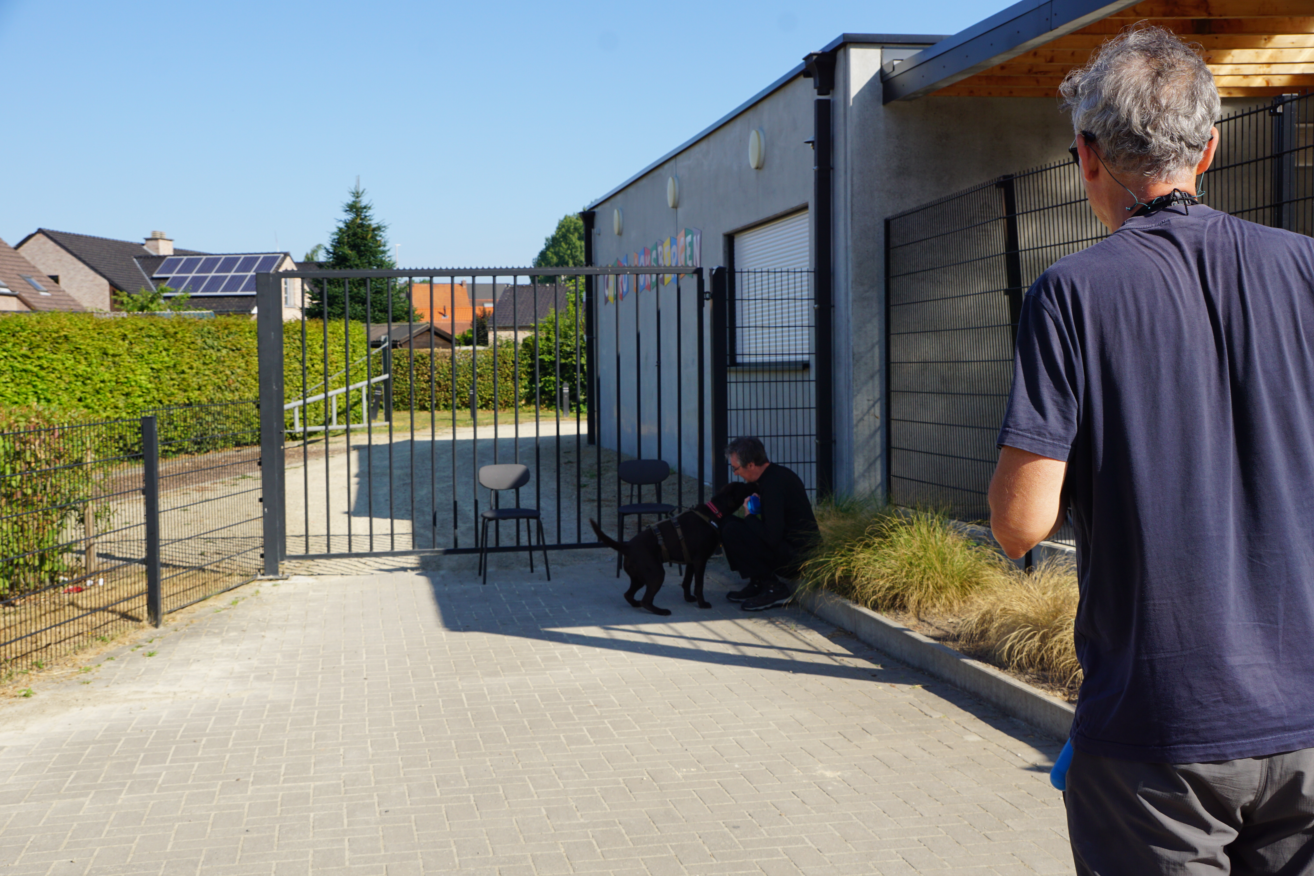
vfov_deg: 29.9
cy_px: 438
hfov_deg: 43.6
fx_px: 1642
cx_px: 657
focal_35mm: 45
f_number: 10
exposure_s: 1/125
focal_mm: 30
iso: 100
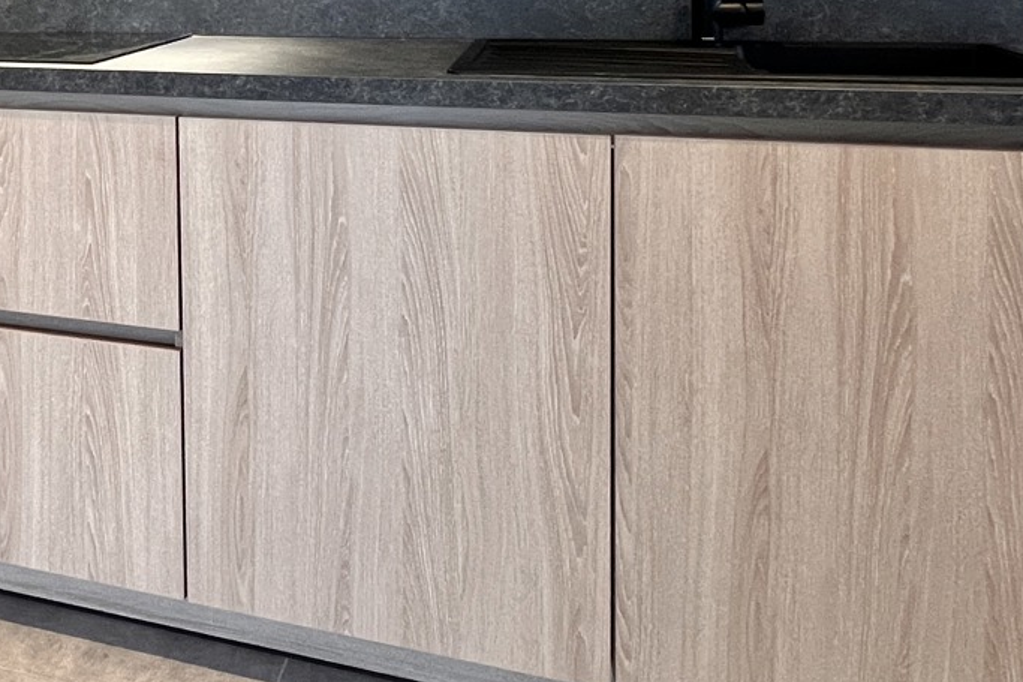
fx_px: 1080
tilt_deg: -3.0
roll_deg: +1.5
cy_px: -6
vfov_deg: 32.2
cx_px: 102
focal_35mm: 38
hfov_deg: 45.9
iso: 320
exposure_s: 1/50
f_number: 1.8
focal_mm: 1.57
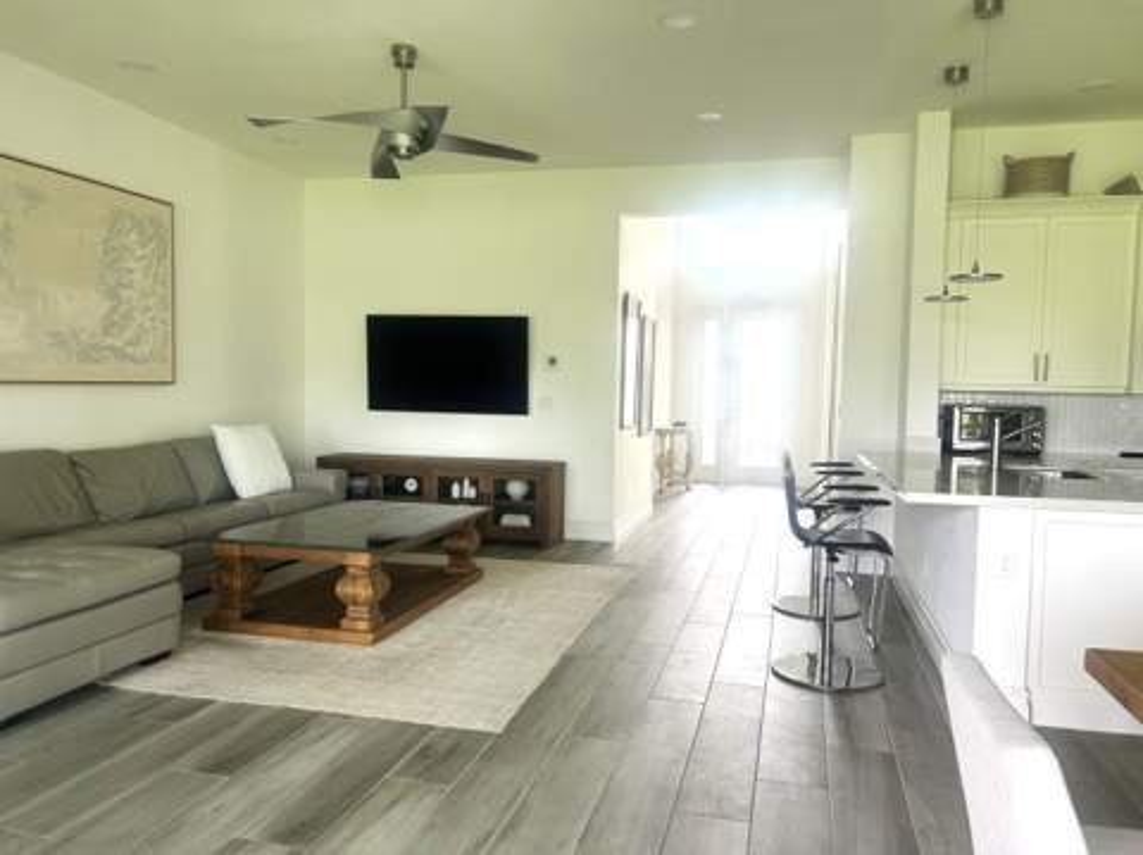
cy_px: 428
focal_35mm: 26
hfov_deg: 67.4
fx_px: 858
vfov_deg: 53.0
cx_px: 572
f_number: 1.5
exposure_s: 1/121
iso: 80
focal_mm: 5.7
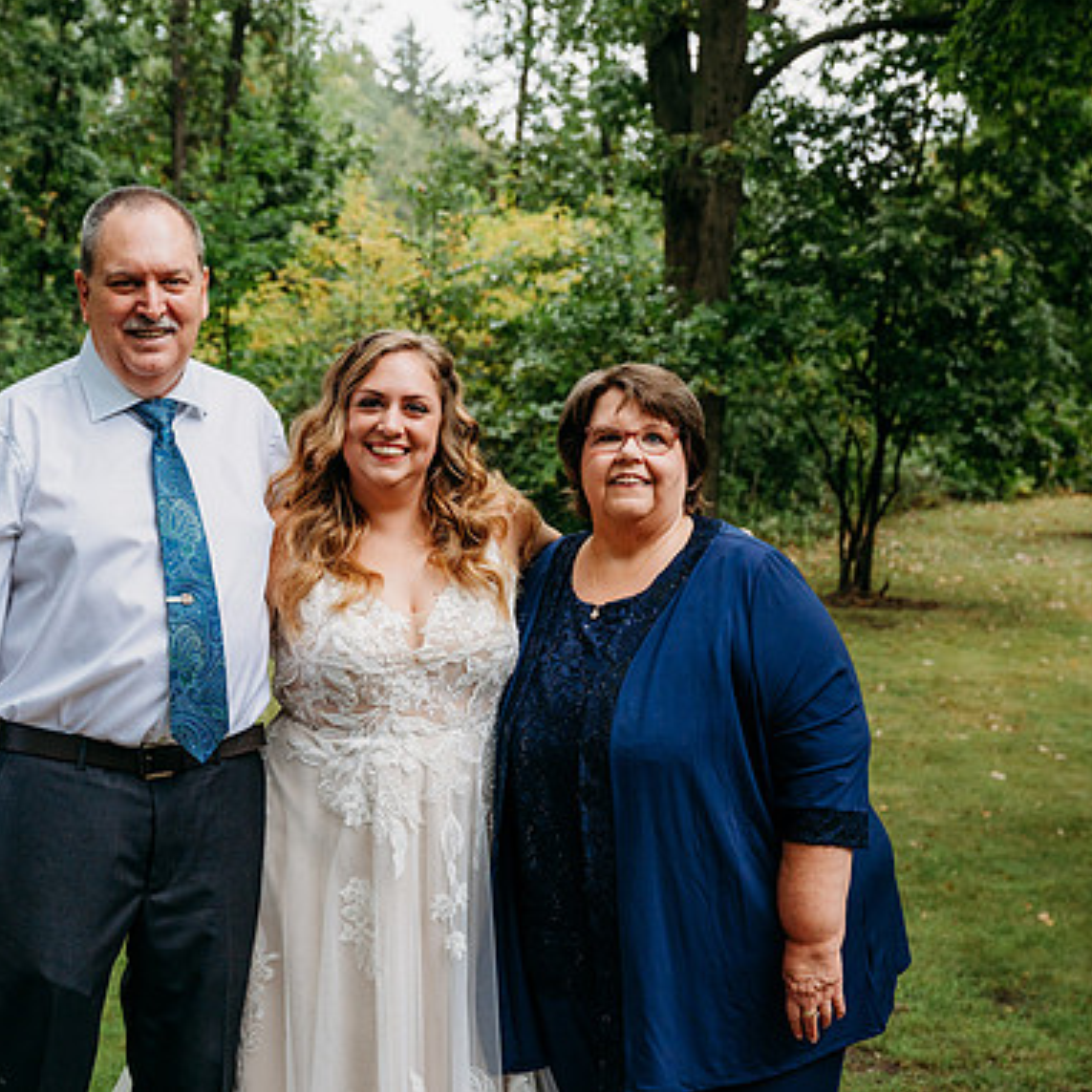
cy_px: 540
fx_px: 2034
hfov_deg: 29.9
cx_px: 413
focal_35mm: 57
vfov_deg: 30.0
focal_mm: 44
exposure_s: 1/400
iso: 200
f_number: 5
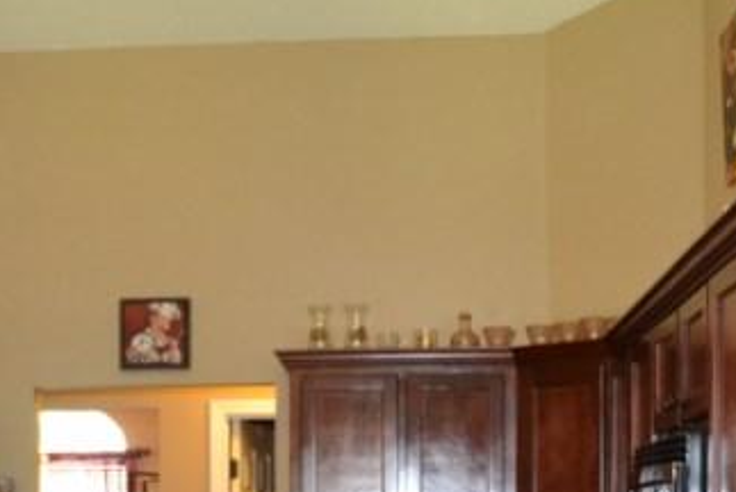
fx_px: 1555
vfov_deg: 17.1
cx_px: 216
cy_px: 612
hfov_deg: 26.4
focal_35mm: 76
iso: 1600
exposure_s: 1/60
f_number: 3.5
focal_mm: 16
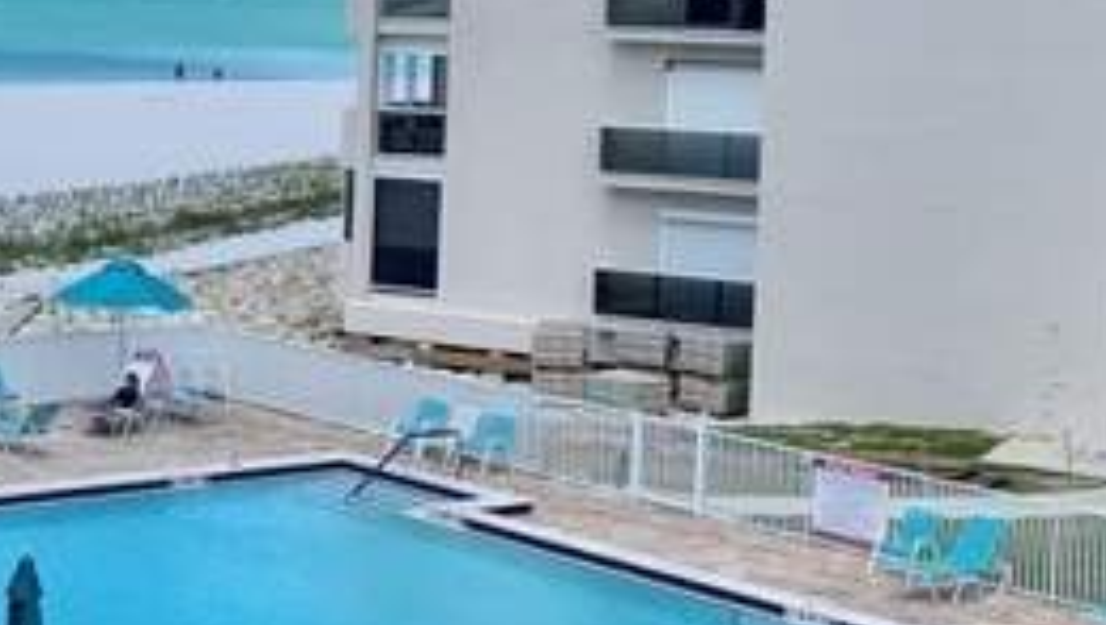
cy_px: 94
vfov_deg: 13.9
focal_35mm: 87
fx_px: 2555
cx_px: -234
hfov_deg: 22.4
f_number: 1.8
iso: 25
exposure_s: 1/2364
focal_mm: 4.25
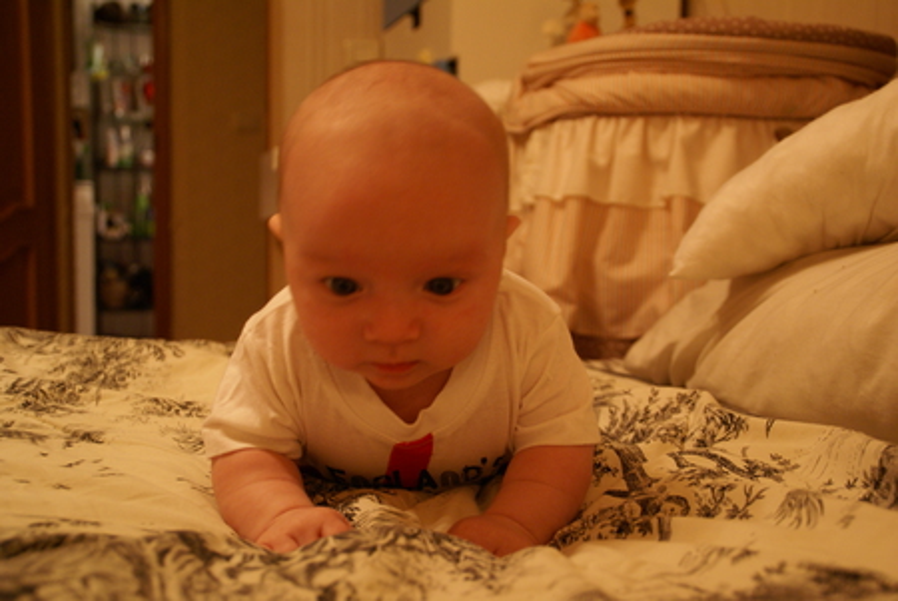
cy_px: 300
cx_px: 449
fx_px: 1049
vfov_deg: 32.0
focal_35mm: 42
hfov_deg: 46.4
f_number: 4
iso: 400
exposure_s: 1/8
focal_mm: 28
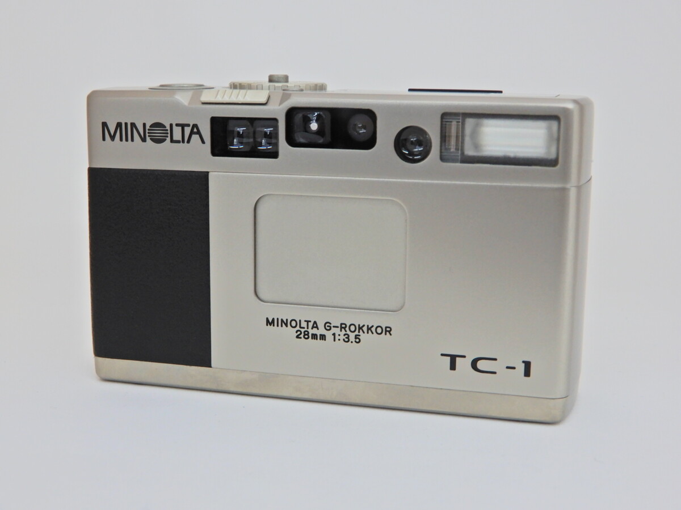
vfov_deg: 29.1
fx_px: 984
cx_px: 340
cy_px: 255
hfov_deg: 38.2
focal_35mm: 50
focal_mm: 8.9
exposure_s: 1/30
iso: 140
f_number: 4
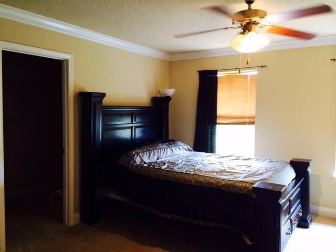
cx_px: 168
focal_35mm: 30
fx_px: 291
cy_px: 126
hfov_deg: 60.0
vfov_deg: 46.8
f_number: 2.2
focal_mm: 4.12
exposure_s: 1/30
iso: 200
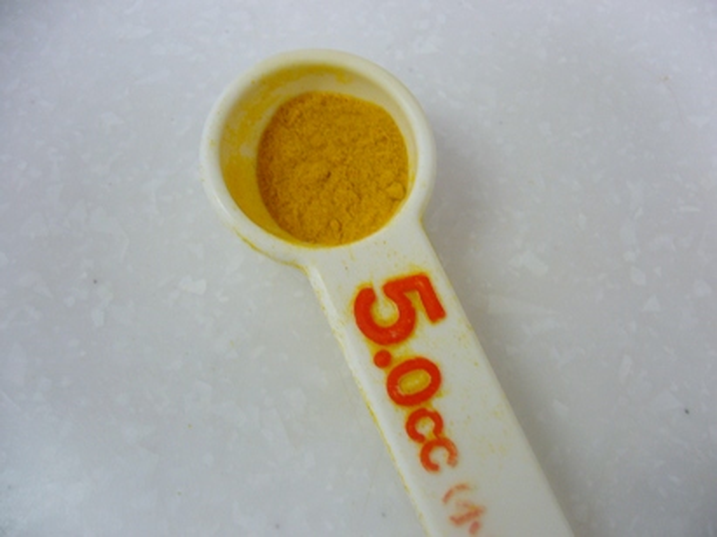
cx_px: 358
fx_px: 725
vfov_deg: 40.7
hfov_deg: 52.6
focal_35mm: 35
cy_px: 268
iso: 100
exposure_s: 1/15
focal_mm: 5.8
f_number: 2.8
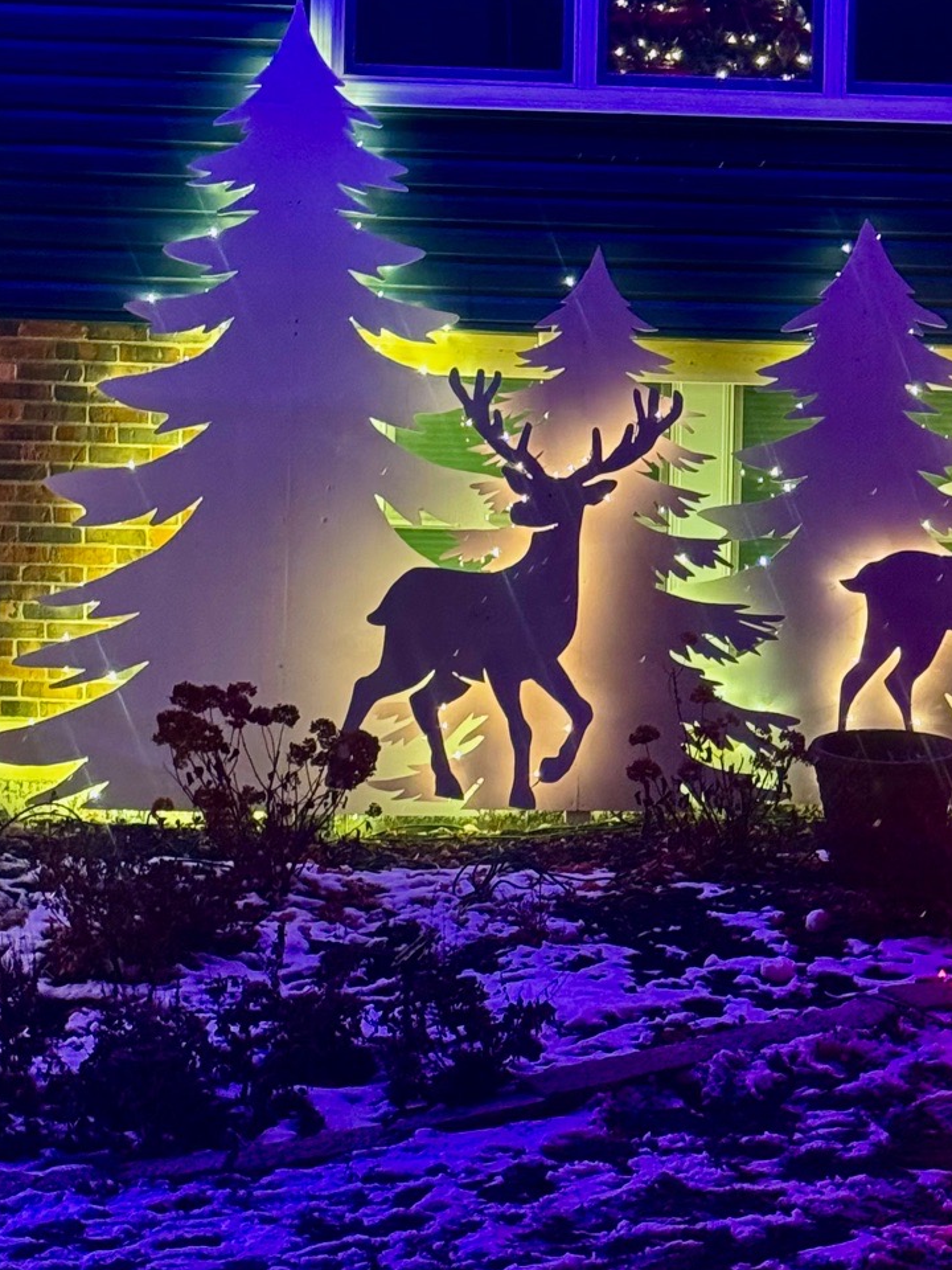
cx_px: 731
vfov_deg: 19.6
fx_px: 3667
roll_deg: -1.5
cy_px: 627
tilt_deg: +0.5
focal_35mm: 100
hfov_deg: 14.7
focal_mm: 6.86
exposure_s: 1/30
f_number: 1.78
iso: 640
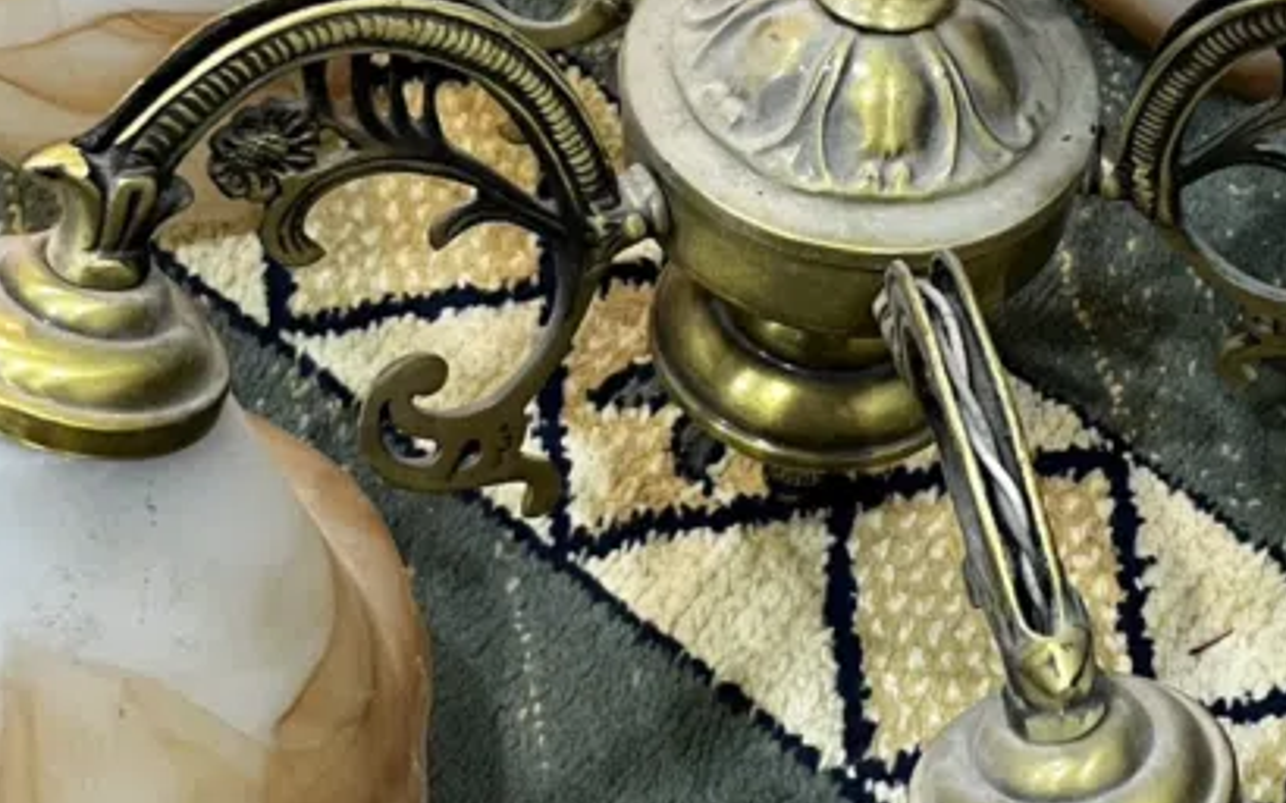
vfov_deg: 29.8
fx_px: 1507
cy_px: 351
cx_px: 947
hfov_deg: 44.8
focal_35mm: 43
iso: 320
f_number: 1.6
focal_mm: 5.1
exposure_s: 1/50
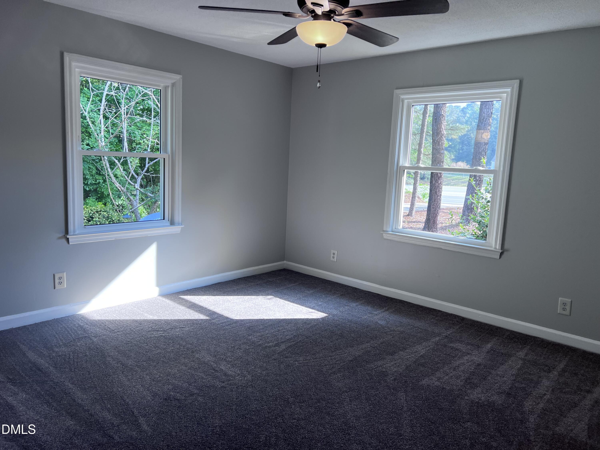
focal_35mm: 26
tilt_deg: -7.6
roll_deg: -3.1
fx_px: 451
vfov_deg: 53.1
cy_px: 225
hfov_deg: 67.3
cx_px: 300
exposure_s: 1/163
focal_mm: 5.7
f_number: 1.5
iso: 50
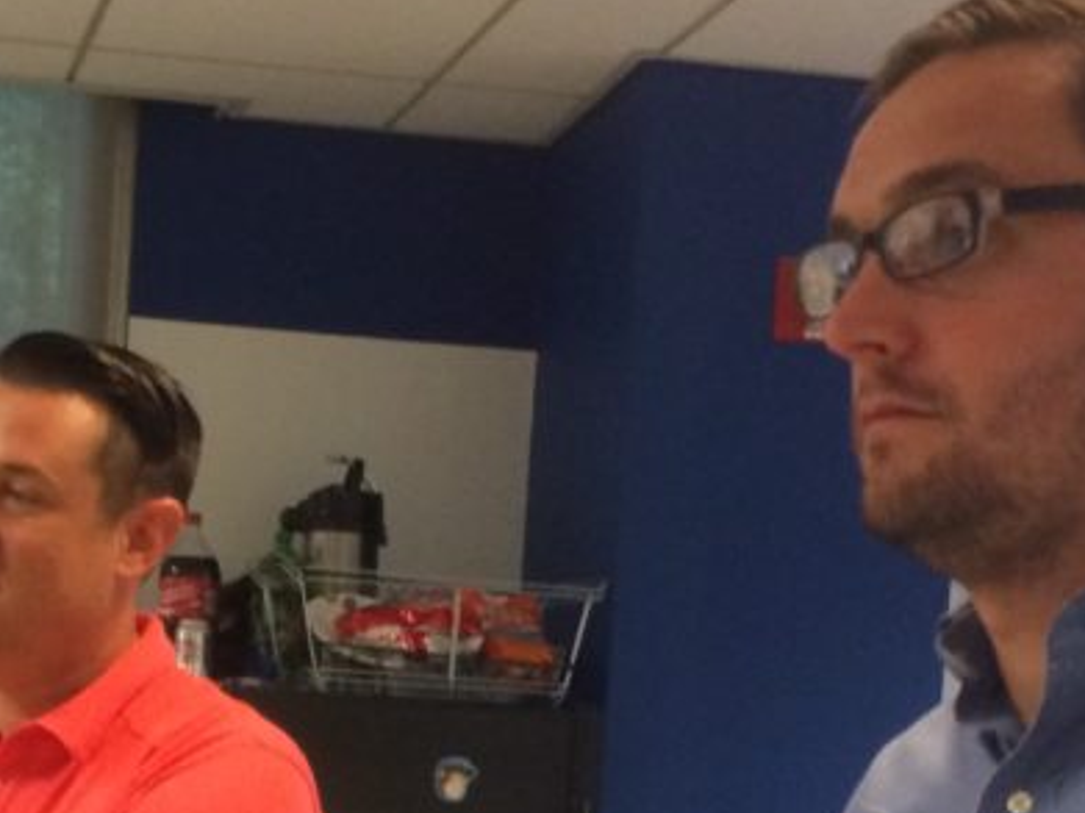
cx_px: 197
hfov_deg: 21.7
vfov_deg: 16.0
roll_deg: -1.8
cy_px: 949
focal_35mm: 89
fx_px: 2789
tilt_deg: -5.1
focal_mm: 4.15
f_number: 2.2
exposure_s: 1/30
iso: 200
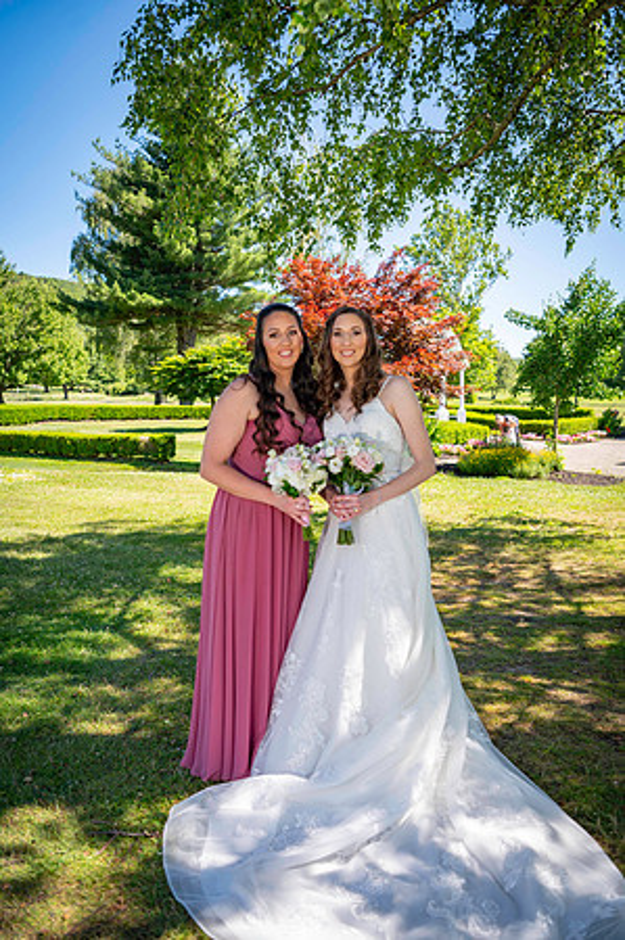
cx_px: 312
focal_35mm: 29
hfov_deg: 44.9
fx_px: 757
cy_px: 470
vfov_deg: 63.7
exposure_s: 1/800
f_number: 3.2
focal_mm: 29
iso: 100
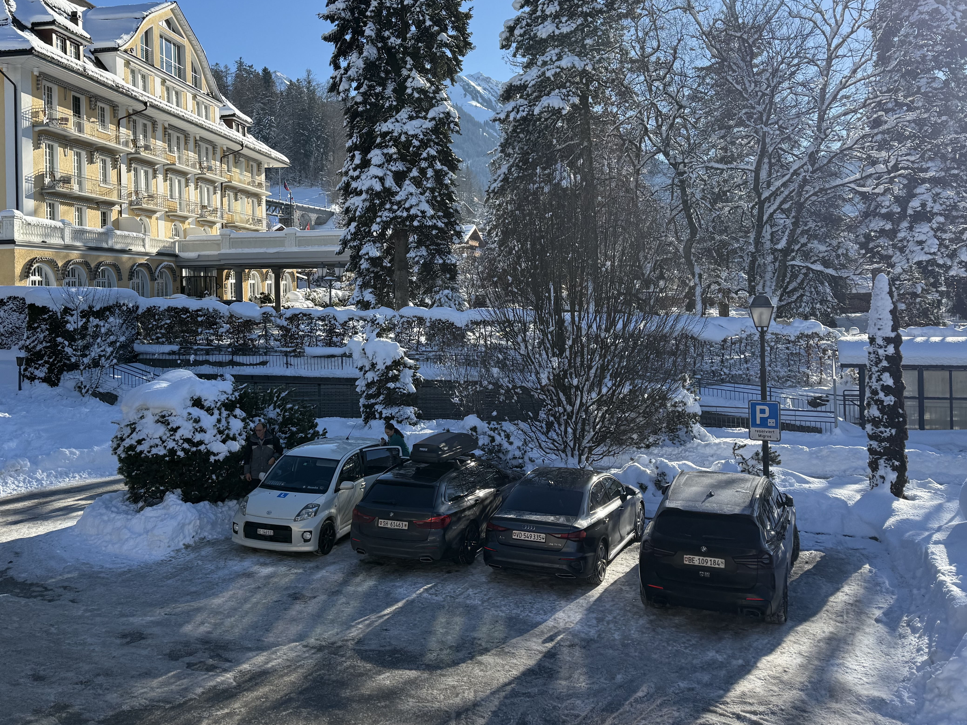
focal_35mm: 33
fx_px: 922
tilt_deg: +1.4
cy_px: 276
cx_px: 426
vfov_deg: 42.7
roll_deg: +1.8
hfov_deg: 55.2
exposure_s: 1/4405
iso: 100
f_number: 1.78
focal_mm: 6.76
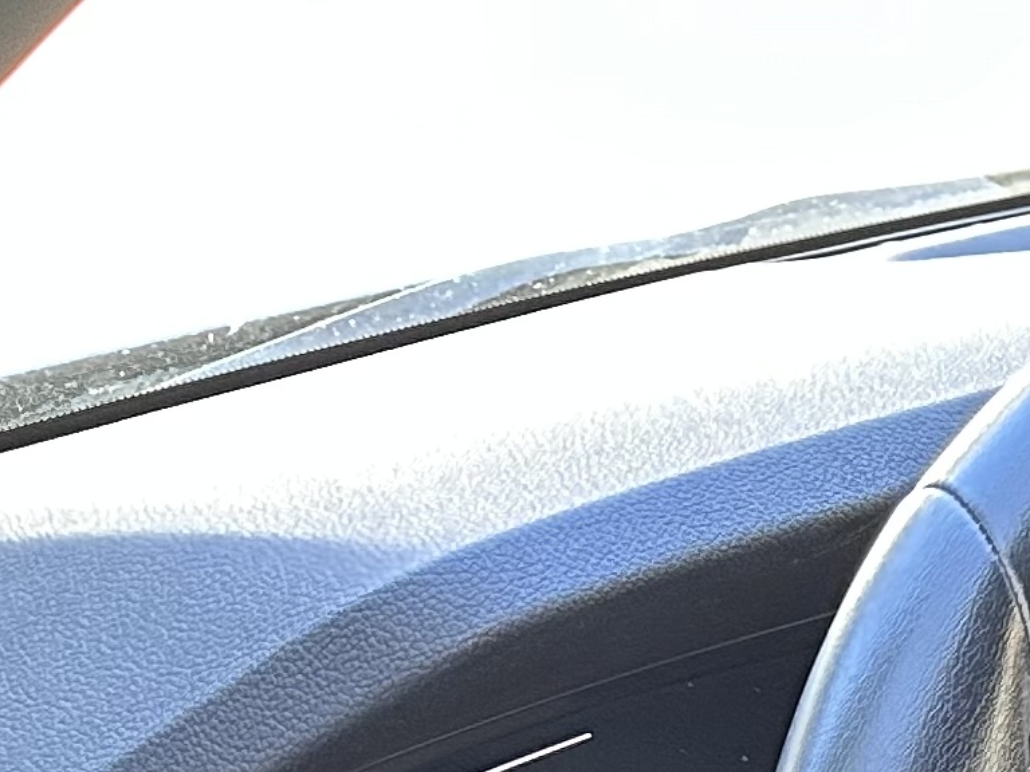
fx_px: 3749
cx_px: 2559
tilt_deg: -31.2
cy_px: 1848
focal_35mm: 126
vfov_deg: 10.2
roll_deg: +0.8
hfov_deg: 12.1
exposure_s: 1/114
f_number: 1.78
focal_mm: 6.86
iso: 250
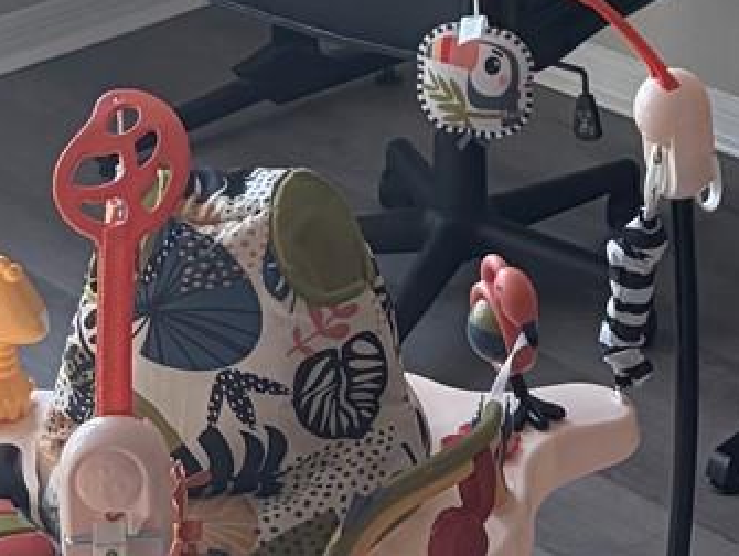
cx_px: 893
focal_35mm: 124
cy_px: -413
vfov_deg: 11.2
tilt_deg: -12.0
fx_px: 2650
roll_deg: -1.6
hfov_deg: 15.3
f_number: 1.6
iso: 80
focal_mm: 5.96
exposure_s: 1/206
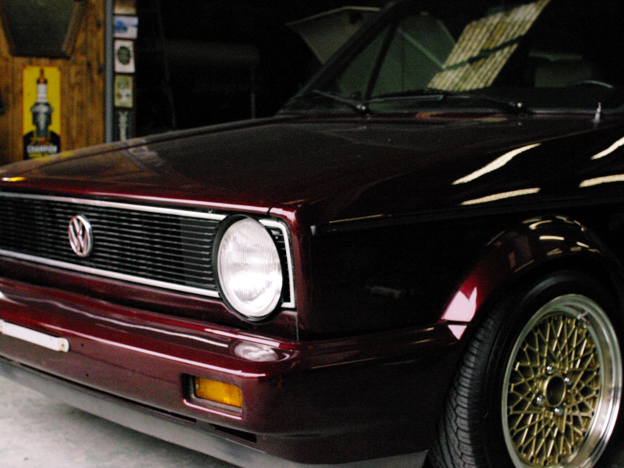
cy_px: 266
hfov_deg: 33.2
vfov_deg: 25.2
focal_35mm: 58
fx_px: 1045
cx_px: 325
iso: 3200
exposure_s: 1/400
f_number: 5.6
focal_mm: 30
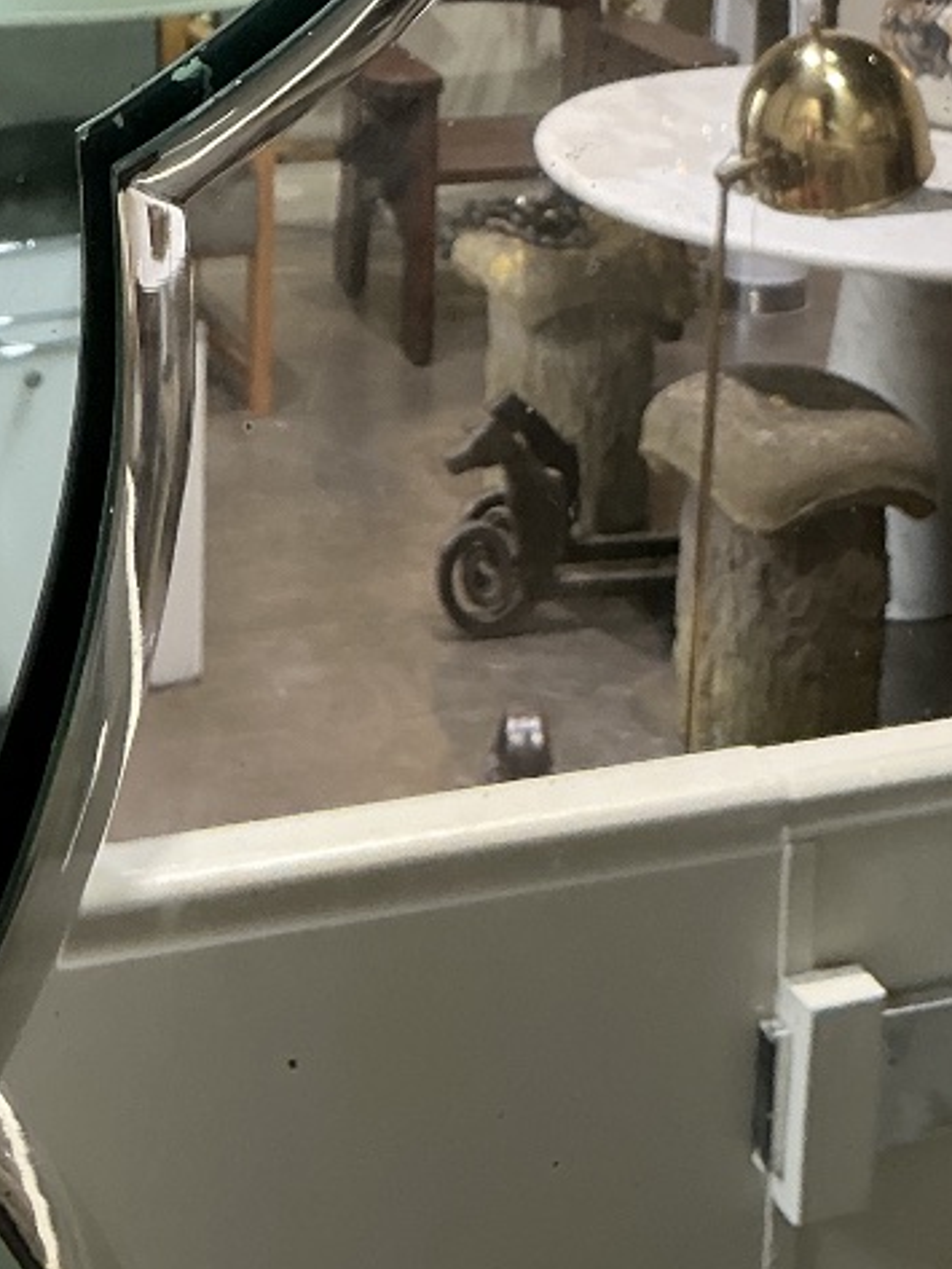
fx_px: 2602
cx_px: 426
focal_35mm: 71
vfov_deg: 24.8
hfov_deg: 20.7
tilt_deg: +3.0
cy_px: -255
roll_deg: +1.6
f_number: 1.8
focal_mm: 3
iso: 80
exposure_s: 1/50
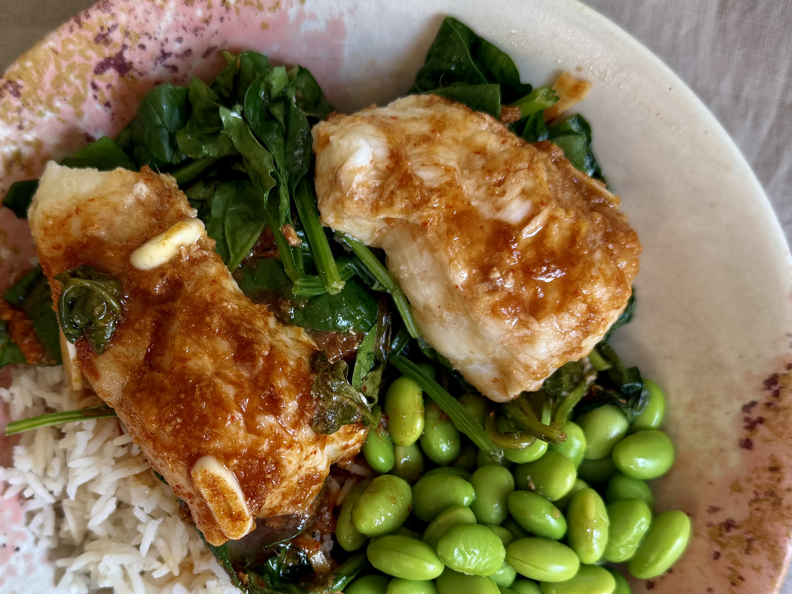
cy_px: 399
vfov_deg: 34.8
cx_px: 313
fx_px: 938
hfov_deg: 45.5
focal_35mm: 41
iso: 50
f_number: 1.78
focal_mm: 6.76
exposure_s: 1/142
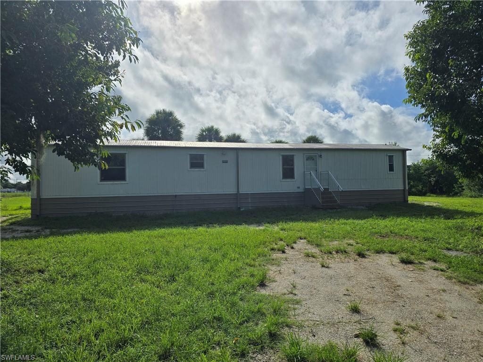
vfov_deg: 58.9
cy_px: 181
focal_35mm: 23
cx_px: 242
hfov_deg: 73.9
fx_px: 321
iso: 12
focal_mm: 6.3
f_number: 1.7
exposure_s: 1/3211
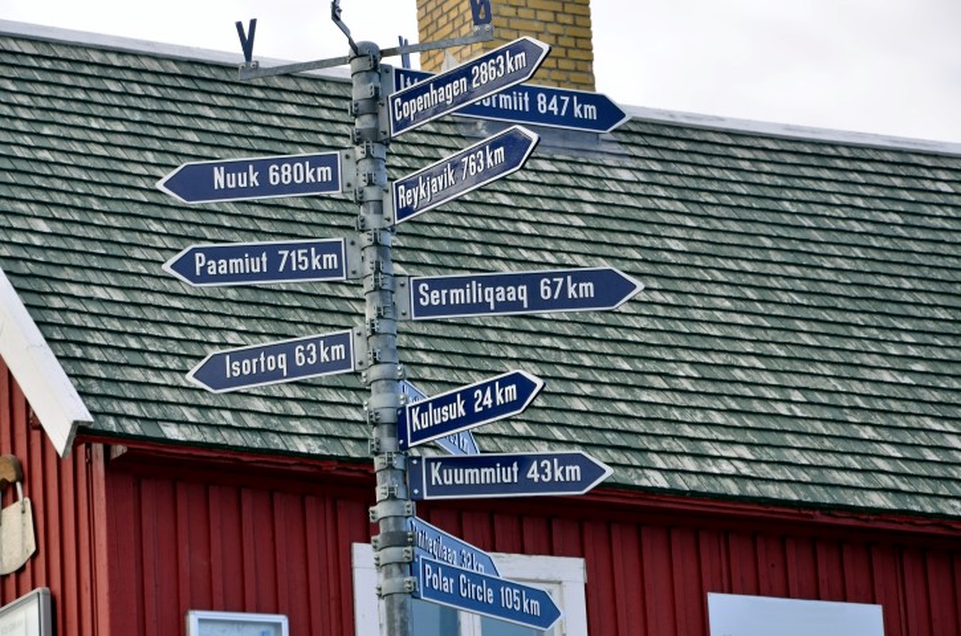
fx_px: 4195
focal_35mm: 158
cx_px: 480
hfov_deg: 13.1
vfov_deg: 8.7
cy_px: 318
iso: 200
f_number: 8
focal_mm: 105
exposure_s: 1/200
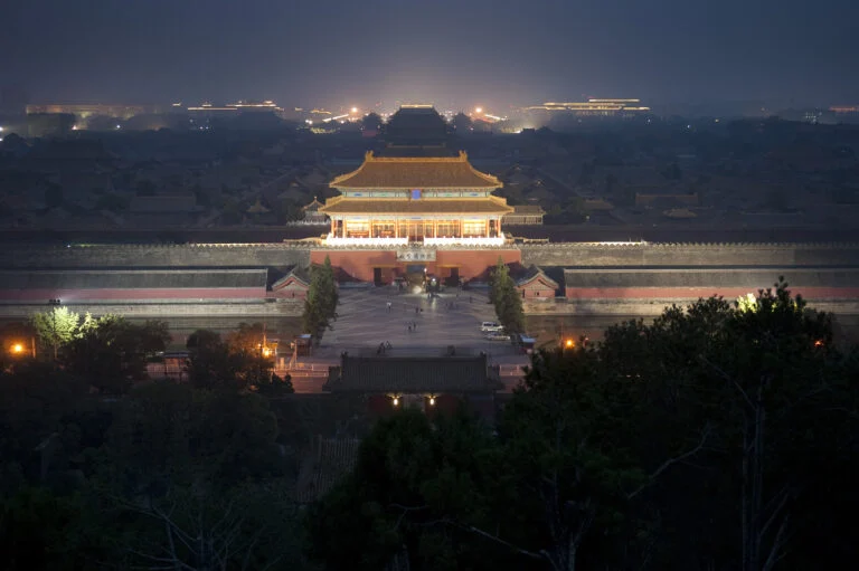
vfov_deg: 28.9
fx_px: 1109
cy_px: 286
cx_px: 430
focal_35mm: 46
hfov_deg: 42.3
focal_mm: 31
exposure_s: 1/1.25
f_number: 4
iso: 200
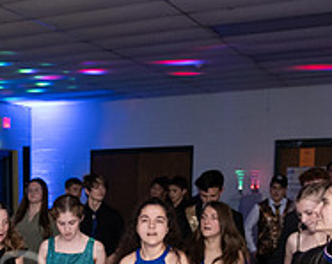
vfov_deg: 20.2
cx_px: -7
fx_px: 687
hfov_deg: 25.7
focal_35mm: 70
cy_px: 332
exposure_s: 1/30
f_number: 2.8
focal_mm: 16
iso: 1600
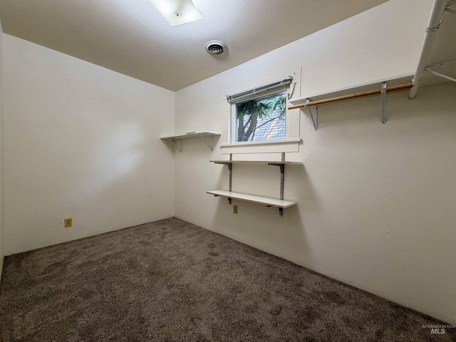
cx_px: 228
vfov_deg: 85.7
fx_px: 184
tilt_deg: -2.7
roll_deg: -1.1
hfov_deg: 102.1
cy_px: 171
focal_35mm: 14
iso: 200
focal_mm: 2.22
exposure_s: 1/60
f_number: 2.2
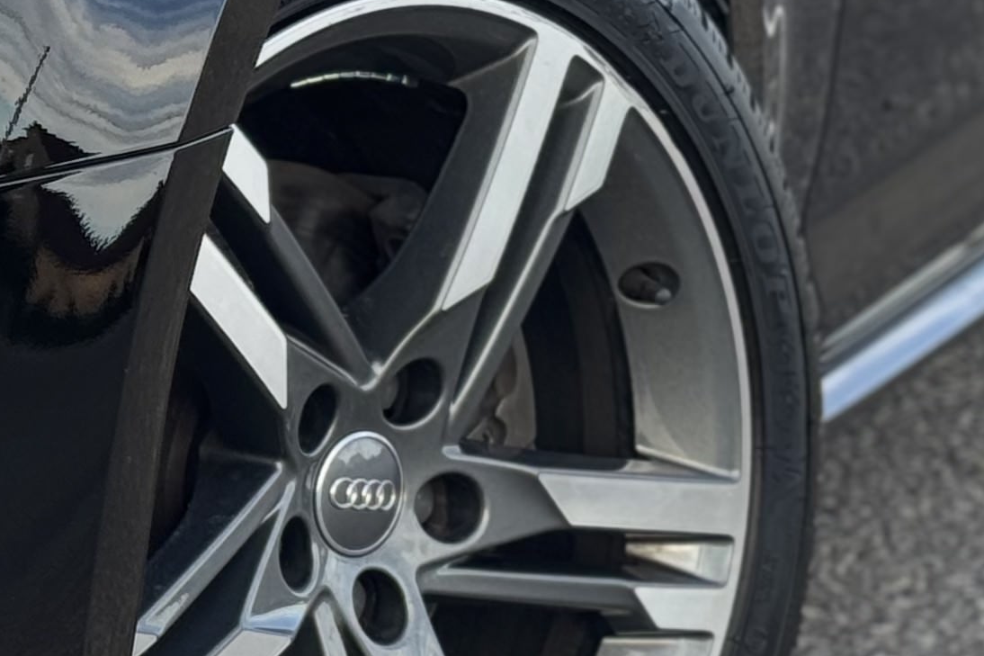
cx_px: -727
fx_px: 5028
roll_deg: -0.3
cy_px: 53
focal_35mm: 184
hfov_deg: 10.6
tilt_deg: -10.8
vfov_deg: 7.4
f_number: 1.78
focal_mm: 6.76
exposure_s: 1/390
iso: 64
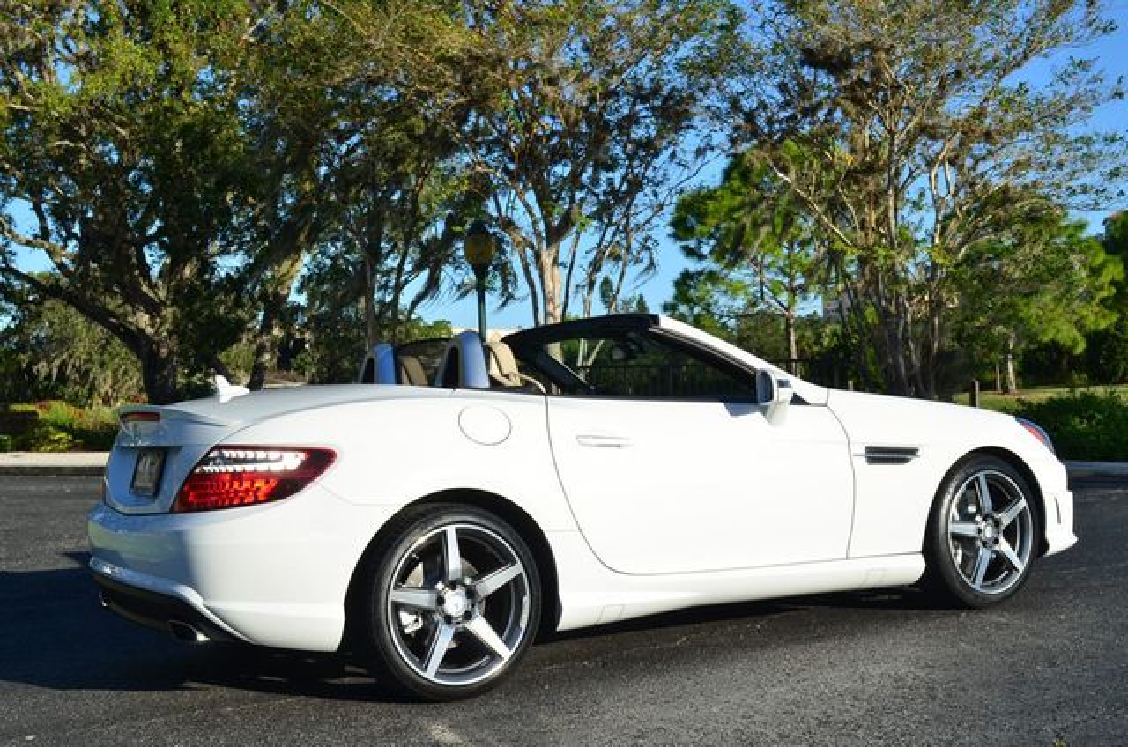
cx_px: 564
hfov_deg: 45.0
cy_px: 374
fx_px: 1360
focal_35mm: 44
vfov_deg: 30.7
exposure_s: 1/125
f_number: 11
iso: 110
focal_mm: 29
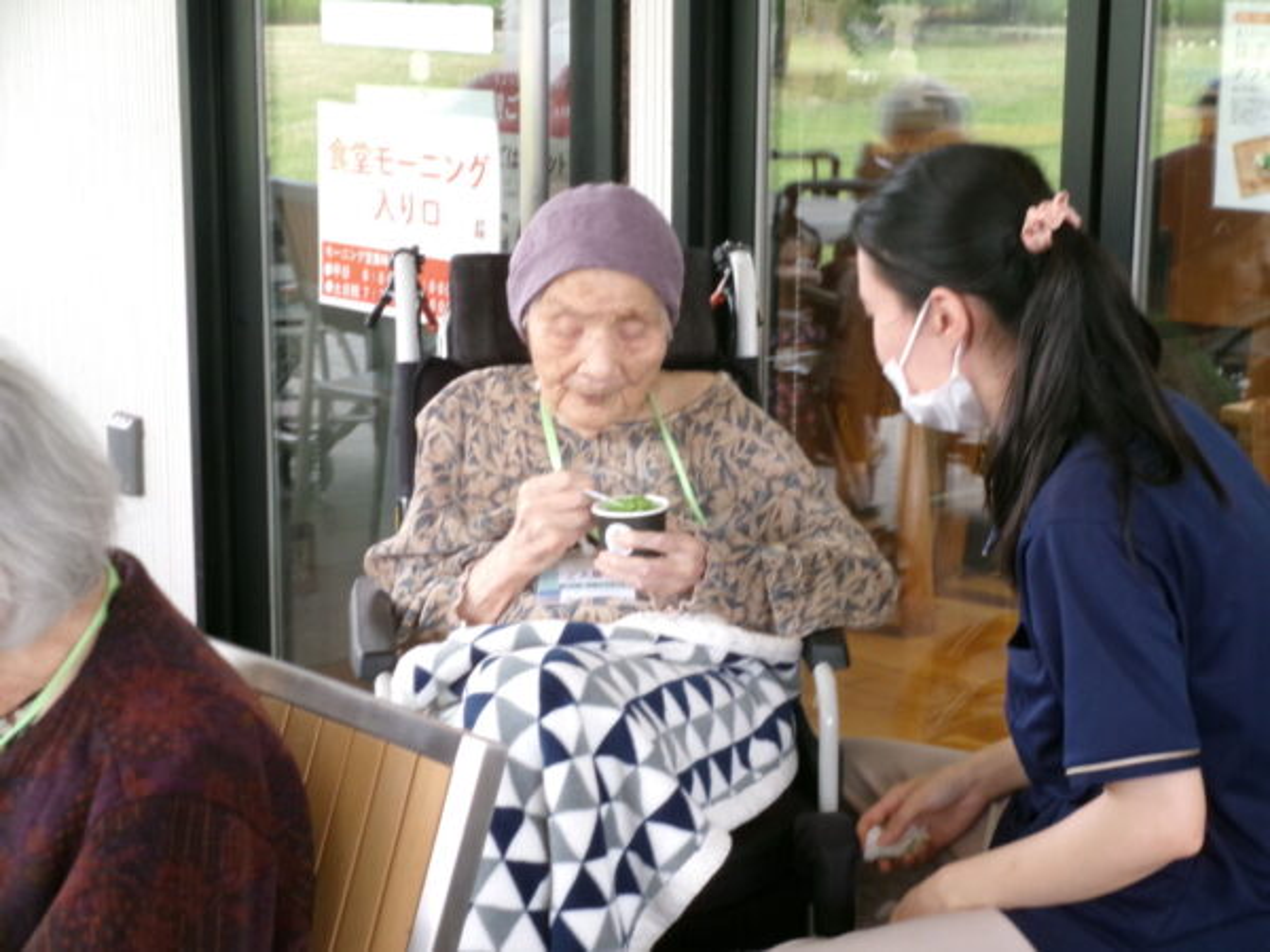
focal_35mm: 78
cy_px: 476
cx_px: 635
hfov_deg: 25.0
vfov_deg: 18.9
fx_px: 2862
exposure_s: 1/34
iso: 275
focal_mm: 14
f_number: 5.4
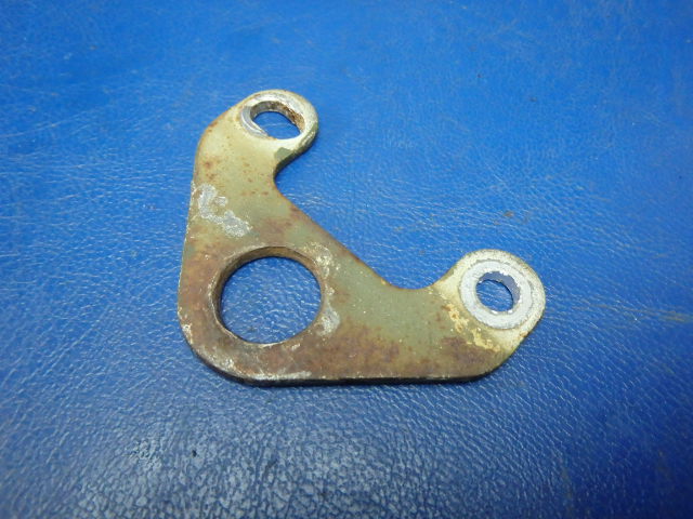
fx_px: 561
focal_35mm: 28
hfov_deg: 63.4
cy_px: 260
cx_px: 346
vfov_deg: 49.7
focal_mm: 5
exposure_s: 1/40
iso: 800
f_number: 3.9
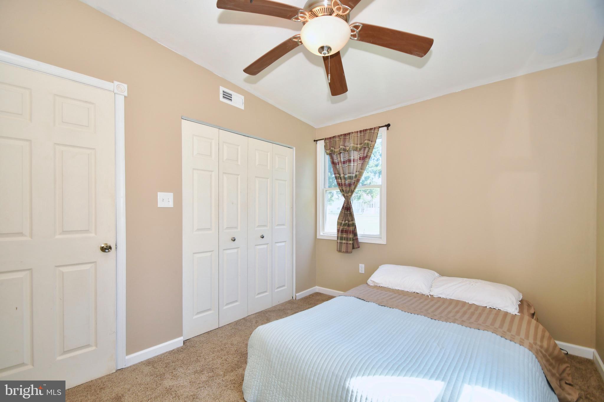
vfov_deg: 77.3
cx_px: 302
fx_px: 252
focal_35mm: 15
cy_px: 201
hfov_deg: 100.4
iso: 400
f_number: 5
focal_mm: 10
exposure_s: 1/160
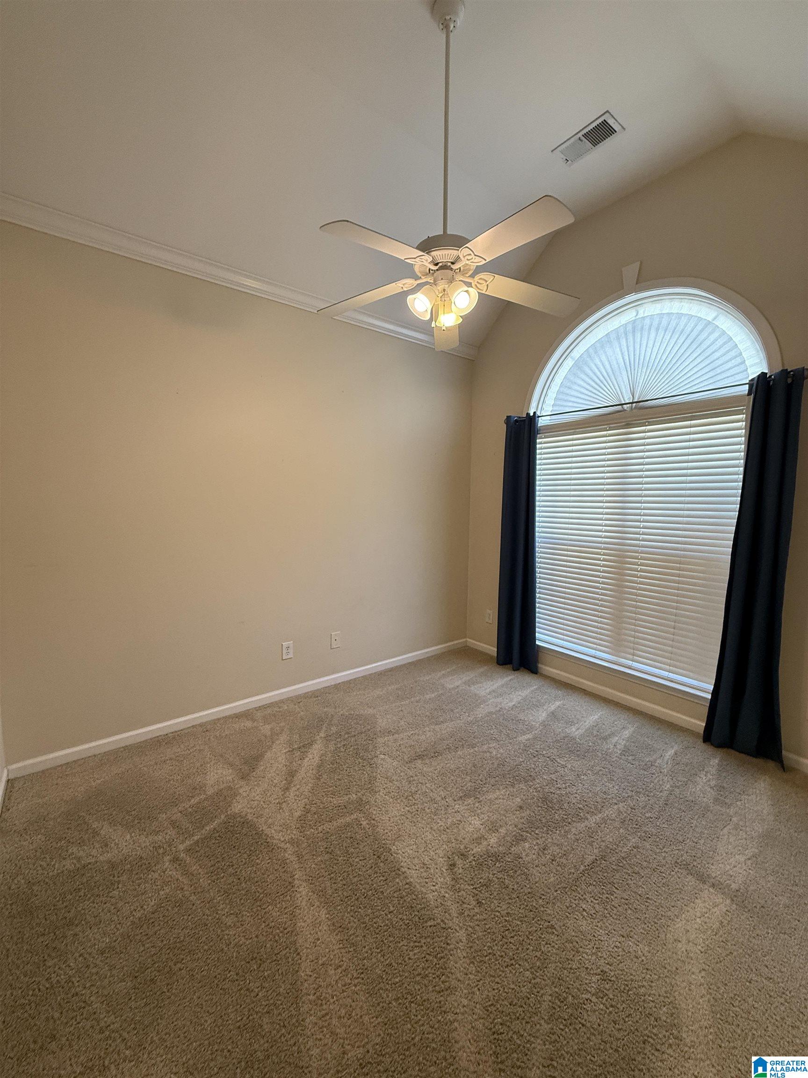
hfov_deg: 85.7
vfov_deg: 102.1
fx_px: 436
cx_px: 404
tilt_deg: -5.0
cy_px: 539
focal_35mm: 14
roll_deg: -0.1
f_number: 2.2
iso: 200
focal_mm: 2.22
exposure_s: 1/120
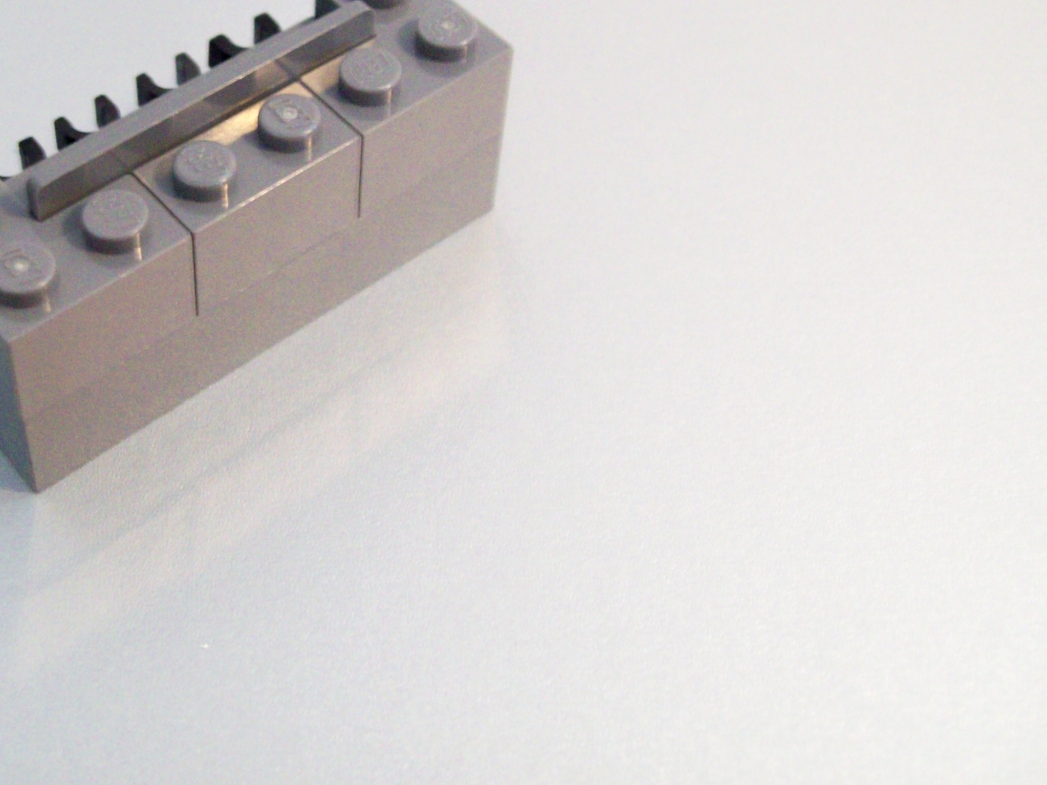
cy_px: 171
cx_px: 228
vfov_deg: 24.9
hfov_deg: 32.4
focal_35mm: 58
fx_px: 1754
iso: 160
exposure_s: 1/11.9
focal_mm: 6
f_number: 2.7
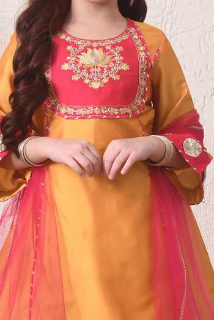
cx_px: 107
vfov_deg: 21.5
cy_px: 160
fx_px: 847
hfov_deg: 14.4
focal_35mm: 95
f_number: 8
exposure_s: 1/160
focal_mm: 95
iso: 320
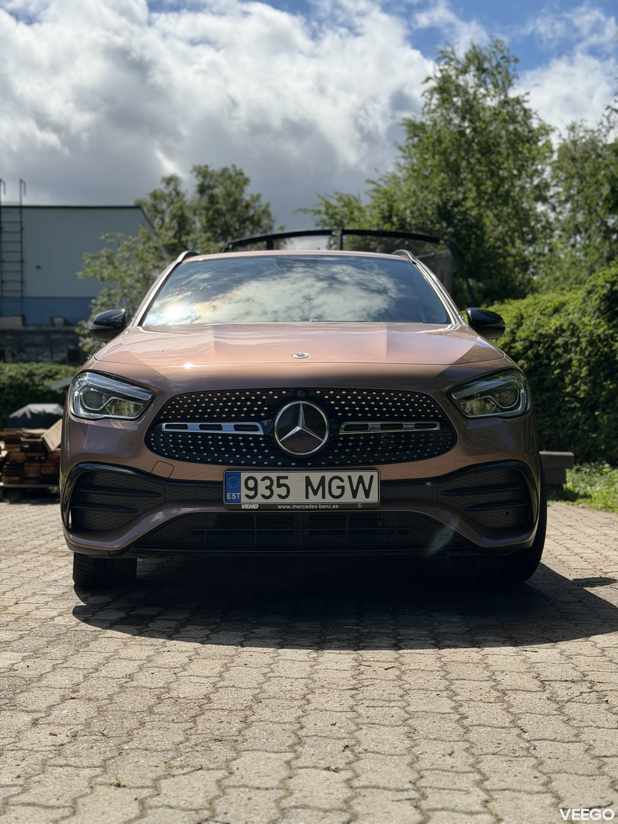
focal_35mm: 48
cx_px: 309
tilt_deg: +0.4
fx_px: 1143
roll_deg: +0.2
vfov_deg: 39.7
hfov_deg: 30.3
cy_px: 412
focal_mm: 6.76
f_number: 1.78
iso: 100
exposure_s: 1/6024
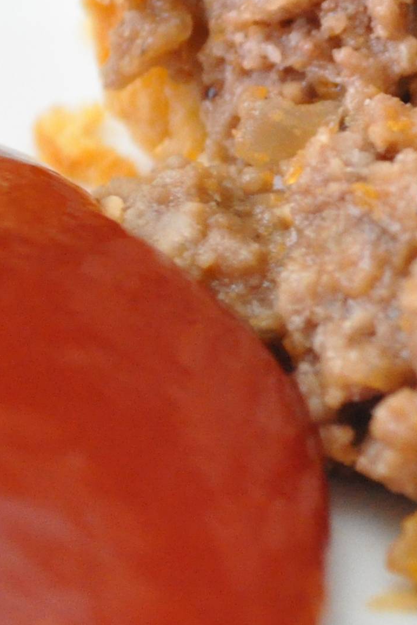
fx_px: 4828
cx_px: 553
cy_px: 148
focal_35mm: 278
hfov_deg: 4.9
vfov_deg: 7.4
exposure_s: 1/20
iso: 1600
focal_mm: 46
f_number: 5.3
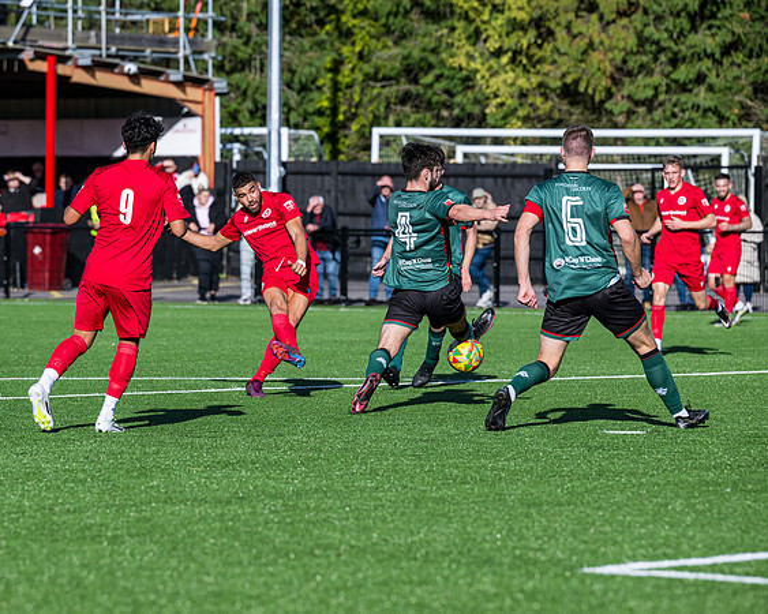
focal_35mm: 211
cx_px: 234
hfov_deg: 9.2
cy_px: 333
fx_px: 4792
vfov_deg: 7.3
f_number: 4
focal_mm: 140
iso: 200
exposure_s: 1/4000
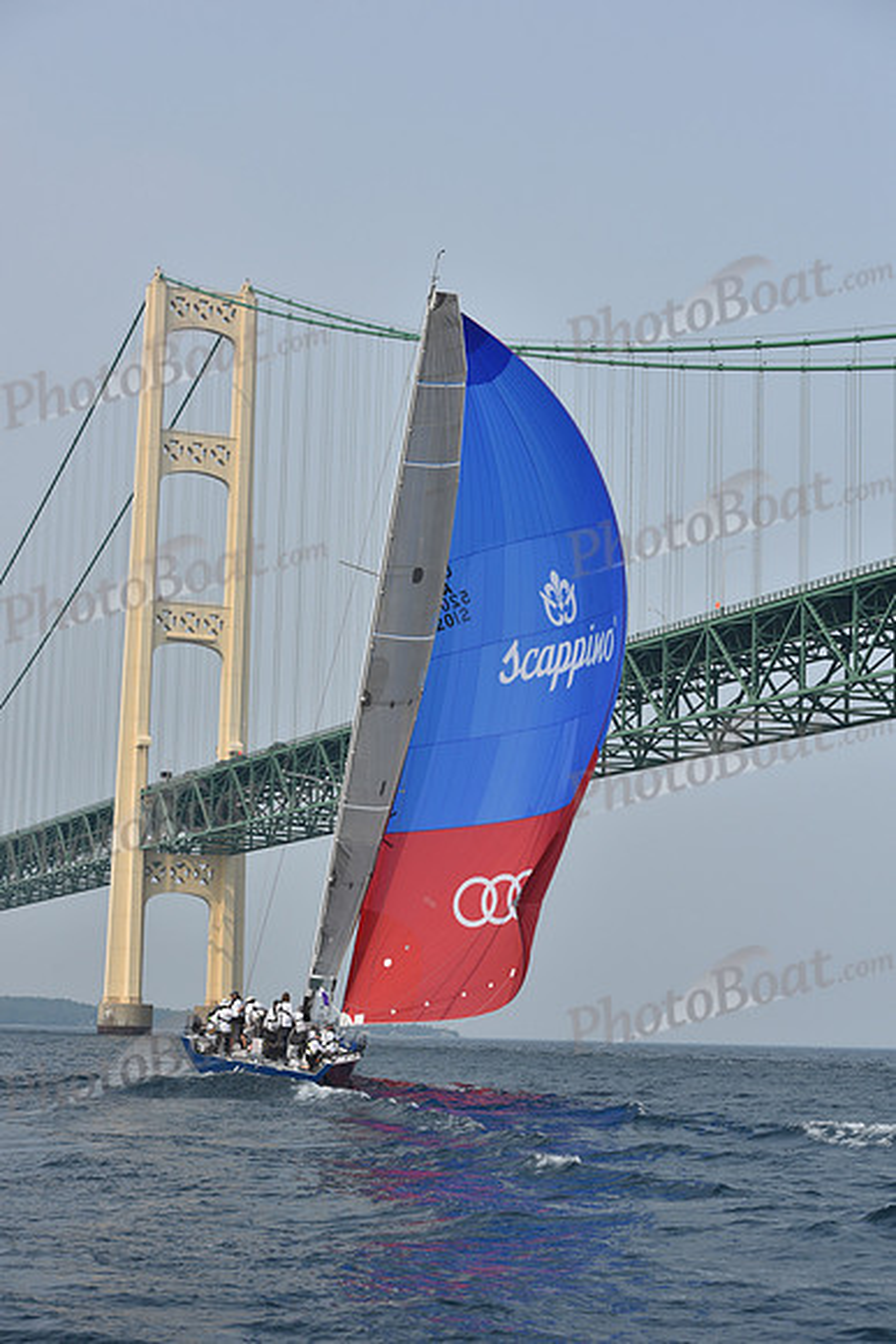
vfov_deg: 28.8
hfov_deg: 19.5
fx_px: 2612
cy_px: 672
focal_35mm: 70
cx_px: 448
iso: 250
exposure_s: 1/1250
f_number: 8
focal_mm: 70
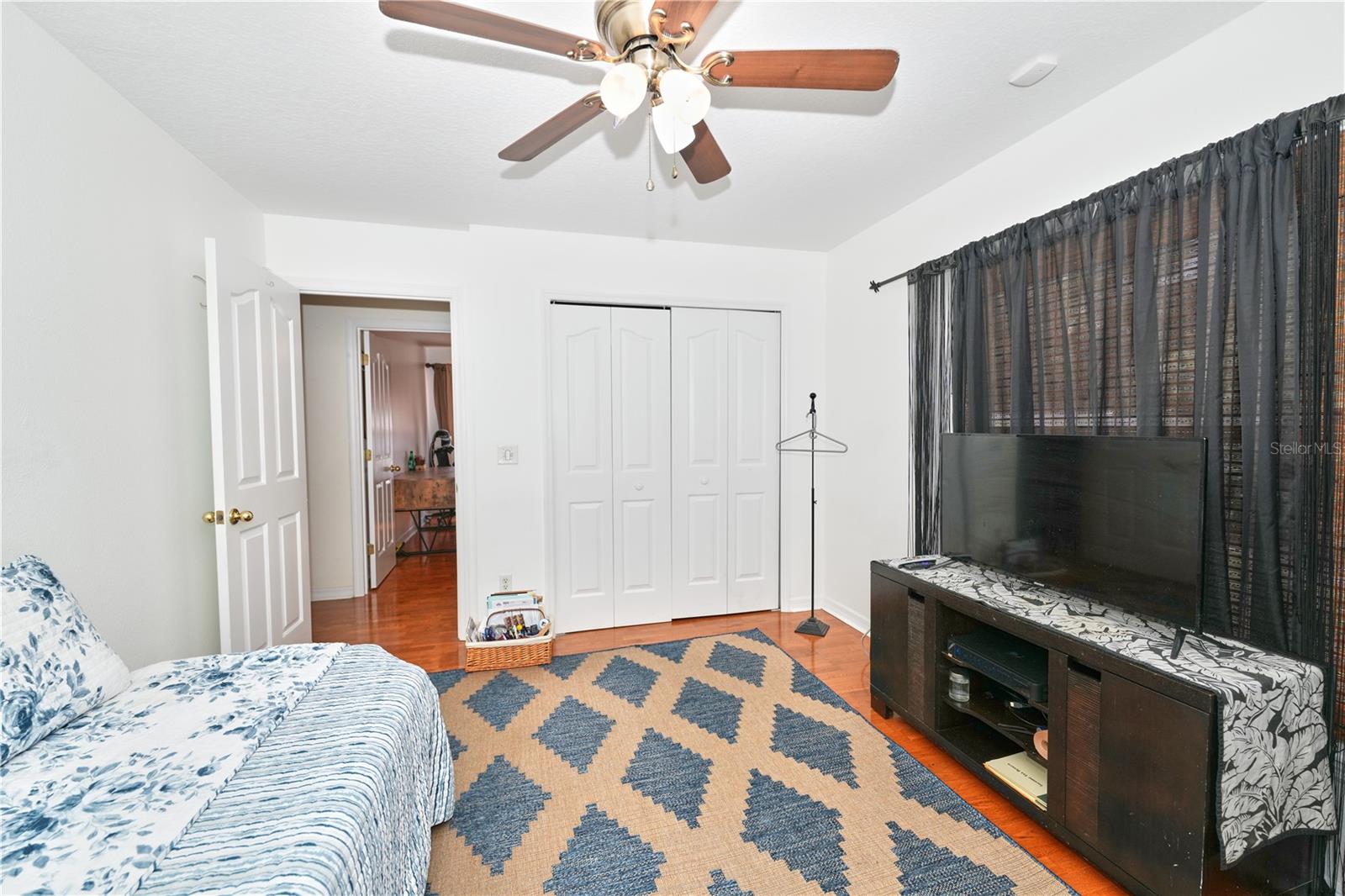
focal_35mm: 14
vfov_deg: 81.2
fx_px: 523
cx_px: 672
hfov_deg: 104.3
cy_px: 448
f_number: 4
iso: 400
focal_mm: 14
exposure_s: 1/200
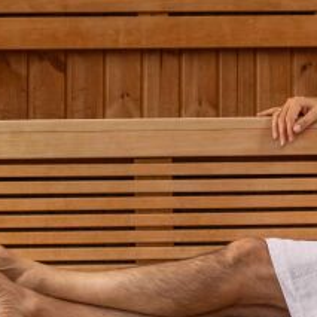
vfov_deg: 17.7
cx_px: 266
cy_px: 127
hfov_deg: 17.6
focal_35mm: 98
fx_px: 1015
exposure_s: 1/80
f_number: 4.5
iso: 2000
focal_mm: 35
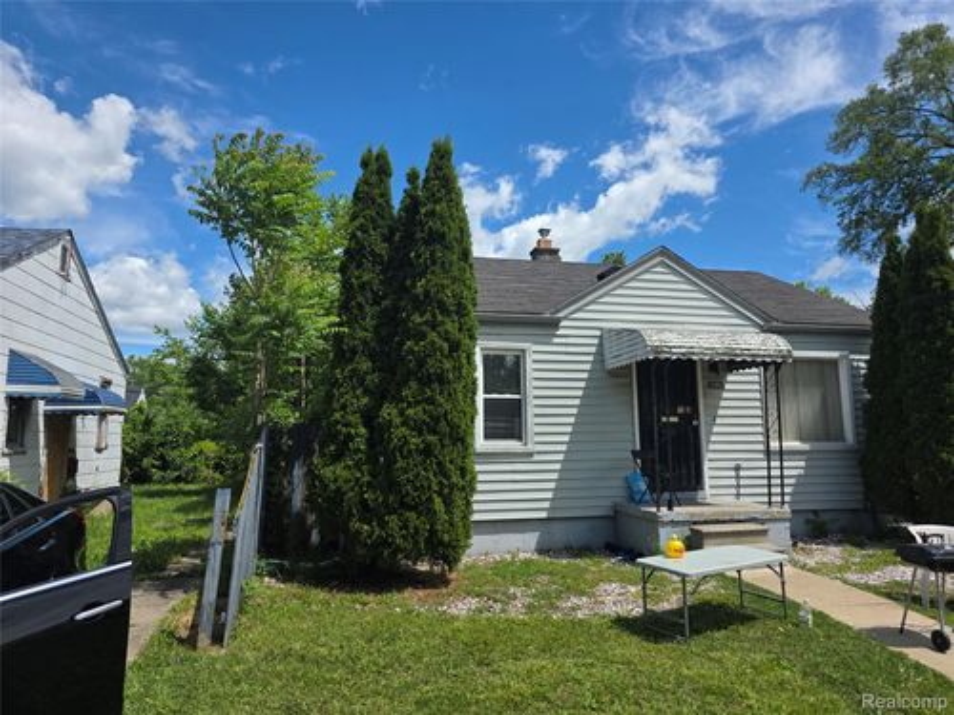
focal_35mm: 23
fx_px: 634
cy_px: 358
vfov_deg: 58.9
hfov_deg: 73.9
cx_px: 477
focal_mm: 6.3
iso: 80
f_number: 1.7
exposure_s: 1/6809
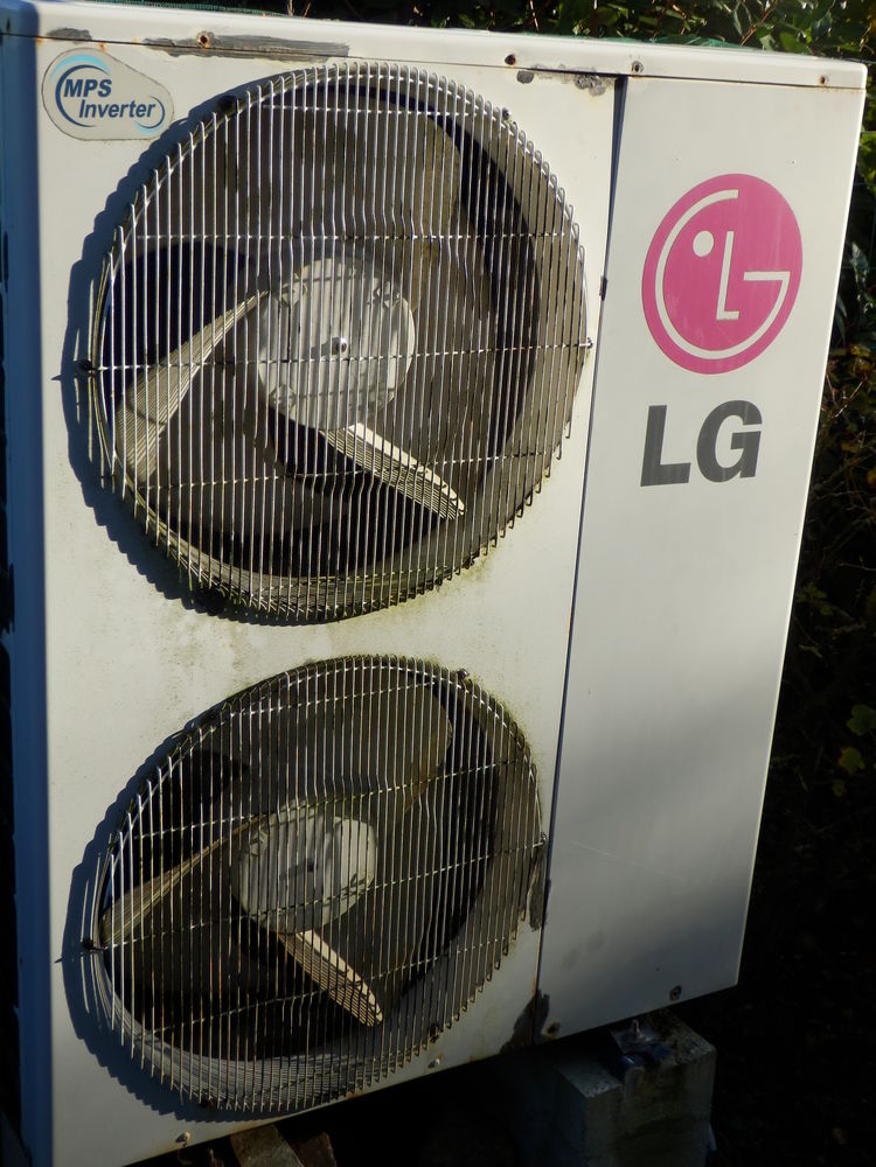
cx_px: 438
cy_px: 584
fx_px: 1518
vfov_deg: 42.1
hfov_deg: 32.2
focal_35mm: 45
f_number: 3.8
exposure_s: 1/320
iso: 80
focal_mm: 8
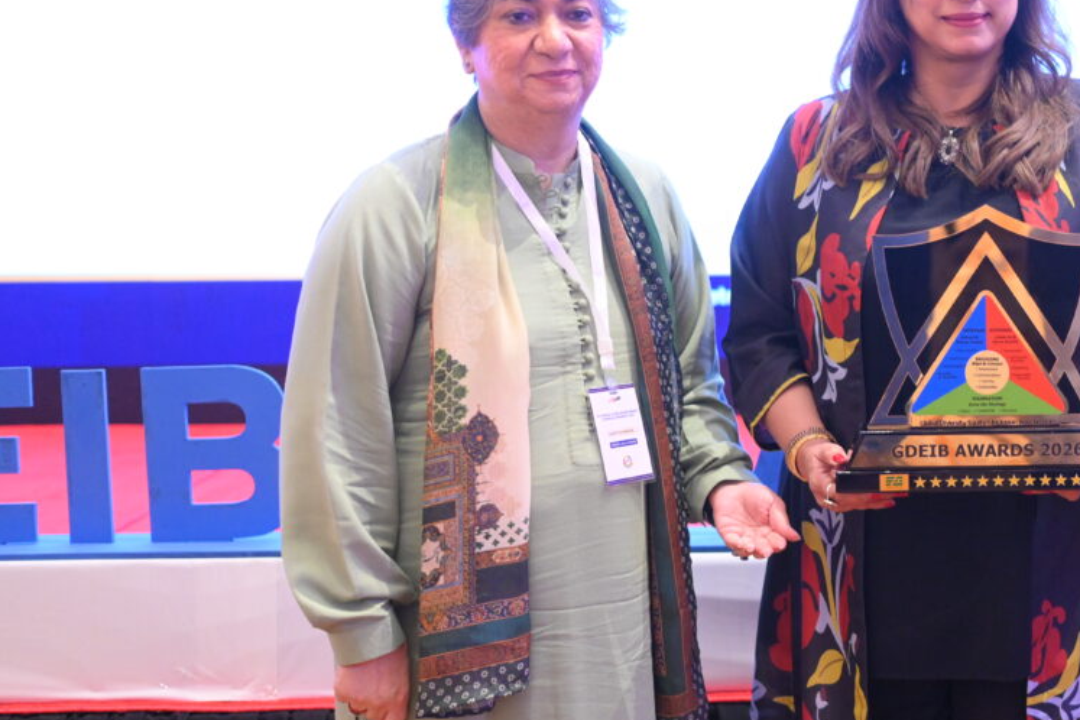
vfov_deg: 18.9
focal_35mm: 72
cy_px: 348
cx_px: 1015
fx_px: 2160
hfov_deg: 26.9
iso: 2000
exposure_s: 1/80
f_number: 2
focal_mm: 35
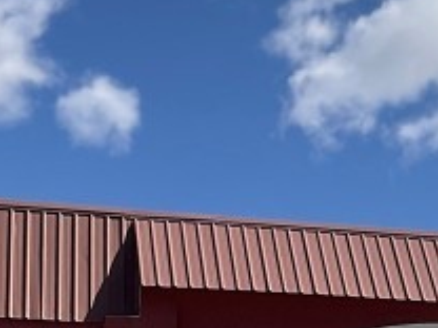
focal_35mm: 143
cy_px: 597
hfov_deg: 13.7
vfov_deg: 9.8
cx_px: 392
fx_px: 1809
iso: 16
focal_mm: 3
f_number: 1.8
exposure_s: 1/2227
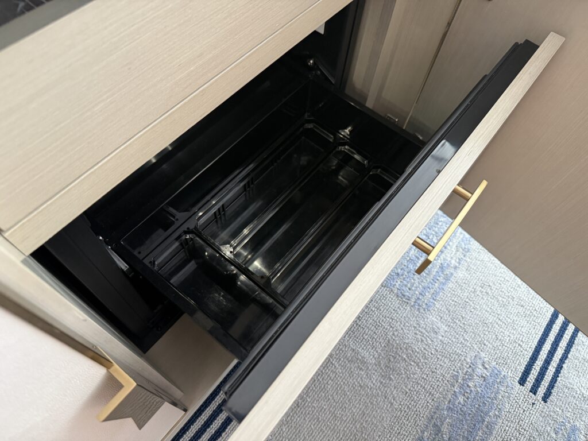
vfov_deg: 56.8
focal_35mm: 24
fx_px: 408
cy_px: 220
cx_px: 294
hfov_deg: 71.6
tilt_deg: -60.6
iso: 320
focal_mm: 6.76
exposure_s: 1/60
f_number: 1.78
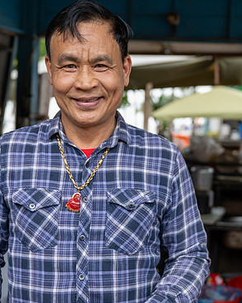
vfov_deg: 28.7
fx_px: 591
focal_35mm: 66
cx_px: 117
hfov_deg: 23.1
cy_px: 172
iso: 125
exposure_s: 1/250
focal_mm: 35
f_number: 2.8
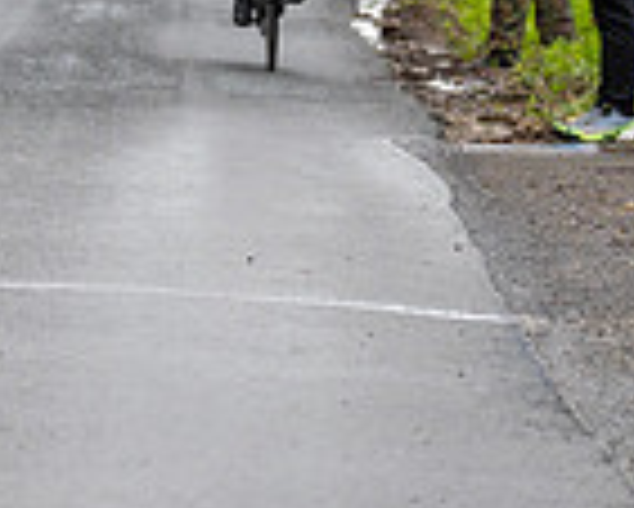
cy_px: -155
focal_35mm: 366
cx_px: -85
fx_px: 6872
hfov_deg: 5.3
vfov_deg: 4.2
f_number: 3.5
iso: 500
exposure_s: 1/1000
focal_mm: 95
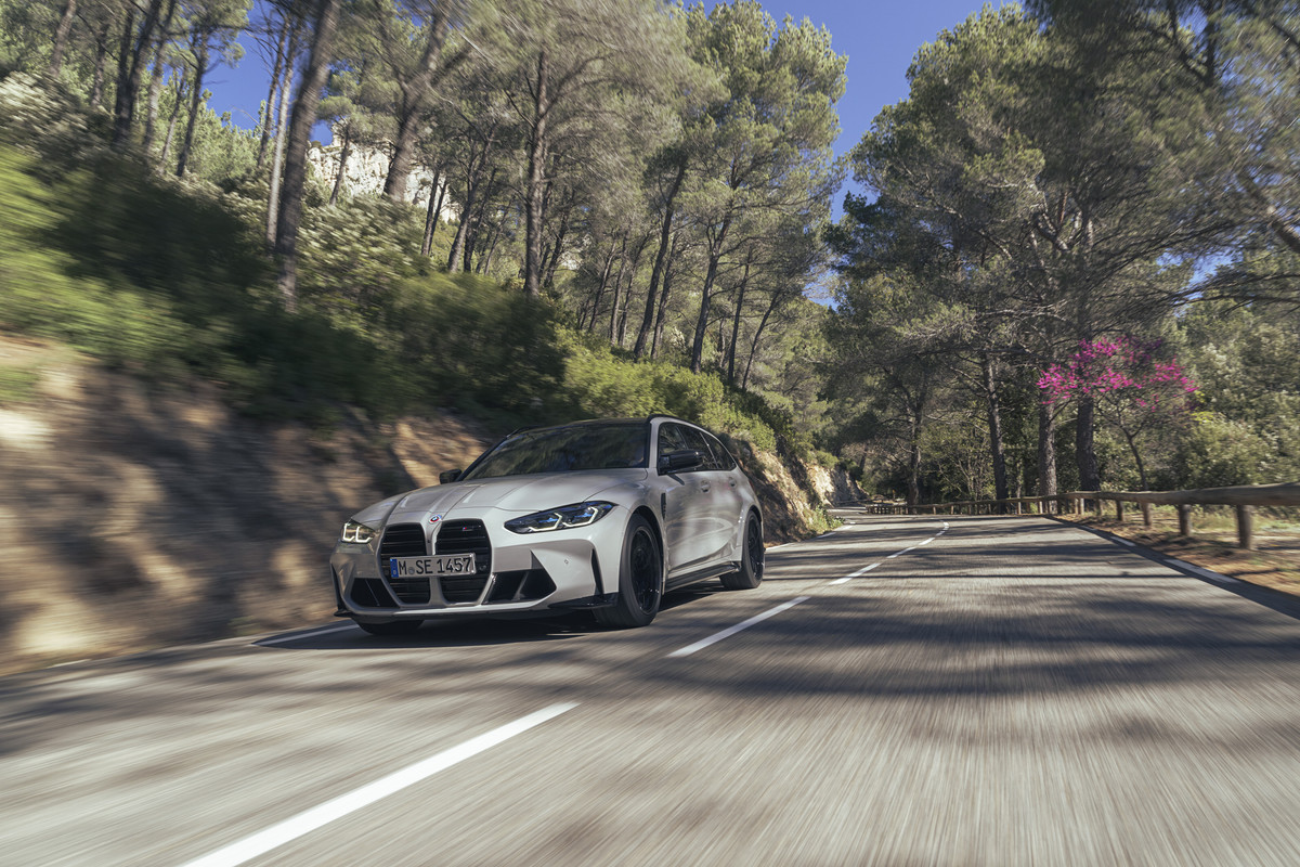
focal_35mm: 29
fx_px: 1047
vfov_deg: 45.0
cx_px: 650
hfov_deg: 63.7
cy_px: 434
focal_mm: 29
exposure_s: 1/30
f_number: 10
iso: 125
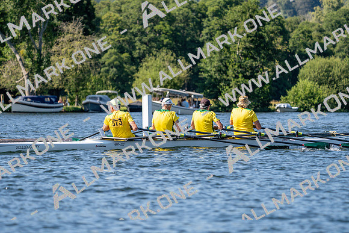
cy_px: 116
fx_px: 2075
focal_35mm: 214
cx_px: 174
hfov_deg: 9.6
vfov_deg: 6.4
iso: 320
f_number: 5.6
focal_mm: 214
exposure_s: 1/1600
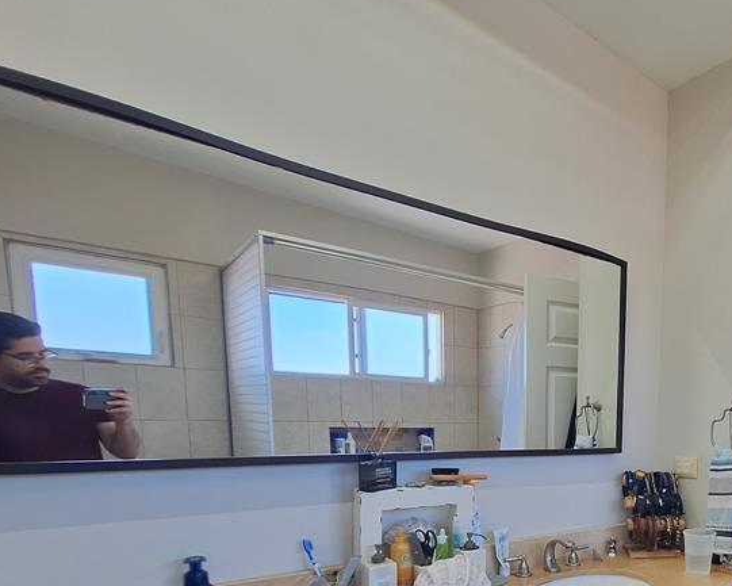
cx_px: 664
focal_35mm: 24
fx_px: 520
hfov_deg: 59.4
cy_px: 501
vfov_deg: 53.2
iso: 64
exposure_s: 1/120
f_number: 2.2
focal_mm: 1.74
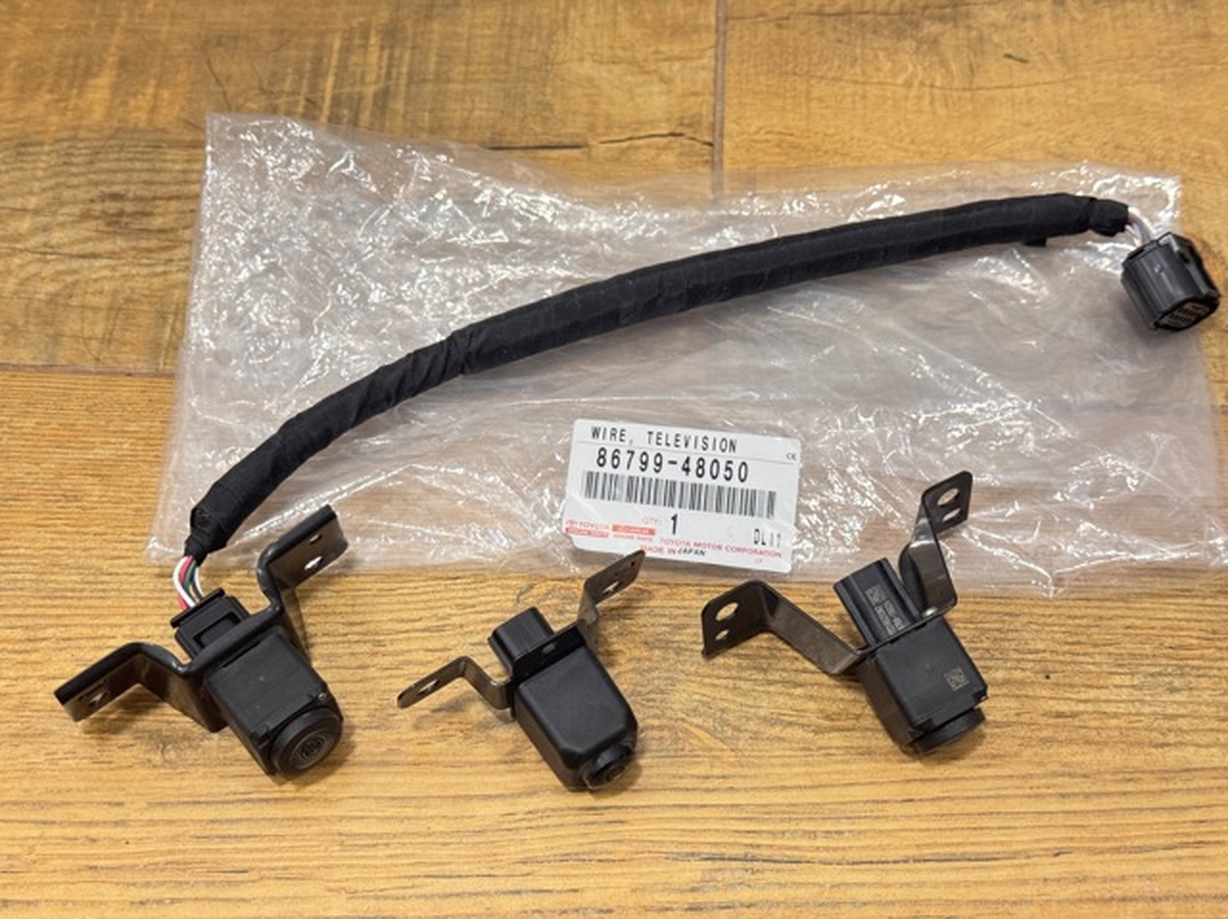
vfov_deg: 30.2
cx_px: 614
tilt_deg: -58.4
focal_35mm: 48
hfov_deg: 39.7
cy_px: 460
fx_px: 1702
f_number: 1.78
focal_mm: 6.76
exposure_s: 1/40
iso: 250
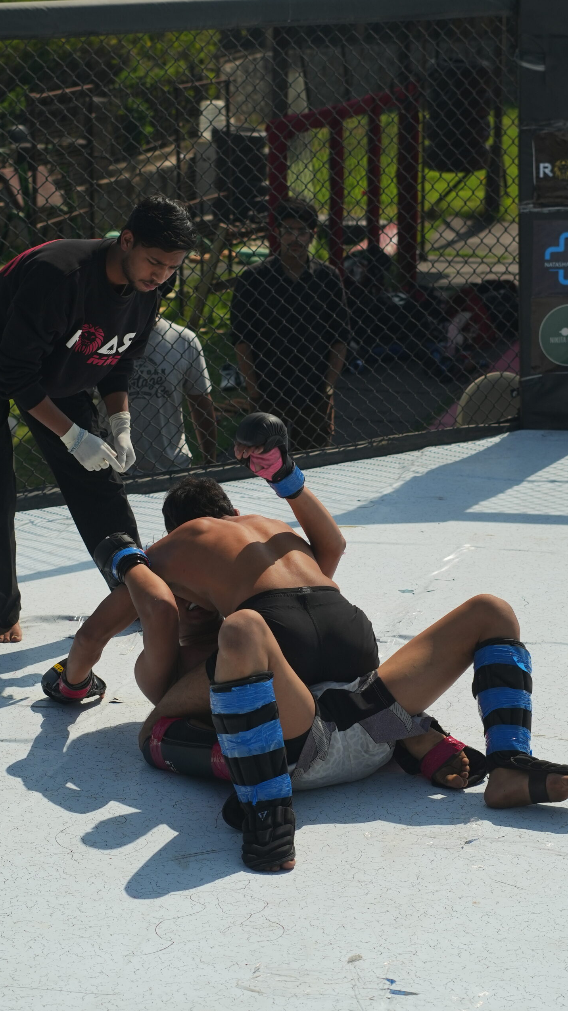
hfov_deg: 15.3
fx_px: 2115
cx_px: 258
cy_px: 507
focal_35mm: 79
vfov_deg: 26.9
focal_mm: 50
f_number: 4
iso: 200
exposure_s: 1/800
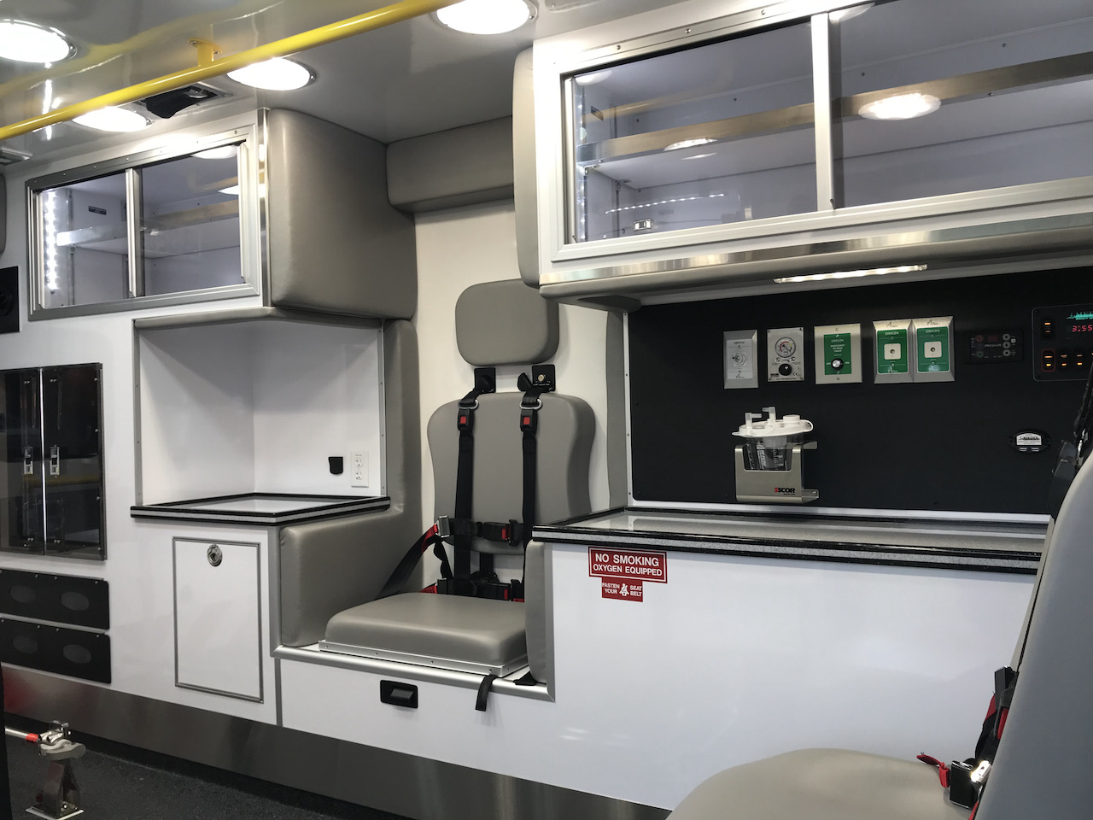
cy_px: 410
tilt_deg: -1.0
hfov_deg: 63.4
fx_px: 884
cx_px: 546
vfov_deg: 49.7
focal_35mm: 28
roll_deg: +2.2
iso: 25
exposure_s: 1/60
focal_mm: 3.99
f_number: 1.8
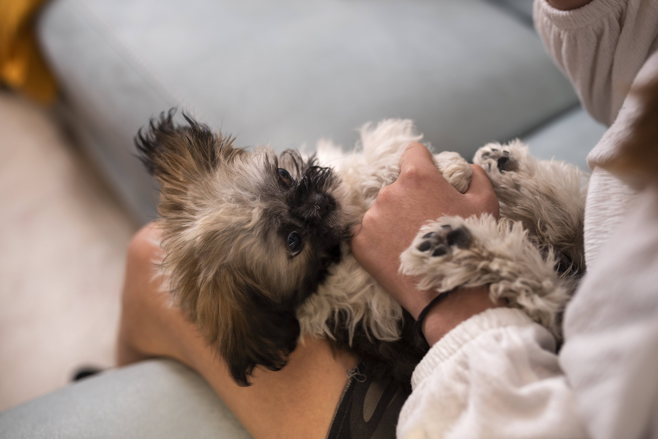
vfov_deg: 37.9
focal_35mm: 35
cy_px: 220
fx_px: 640
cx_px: 329
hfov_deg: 54.4
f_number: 2.8
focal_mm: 35
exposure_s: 1/80
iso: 100
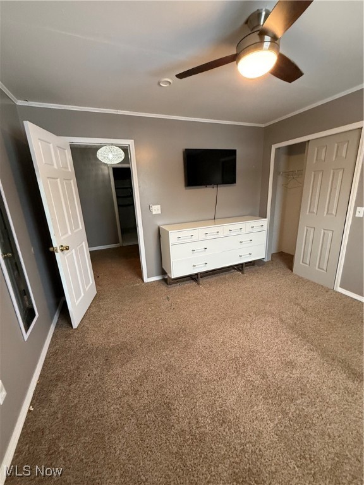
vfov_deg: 102.1
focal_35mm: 14
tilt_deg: -15.8
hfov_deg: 85.7
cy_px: 242
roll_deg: +4.8
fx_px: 196
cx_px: 182
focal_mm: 2.22
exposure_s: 1/60
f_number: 2.2
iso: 400
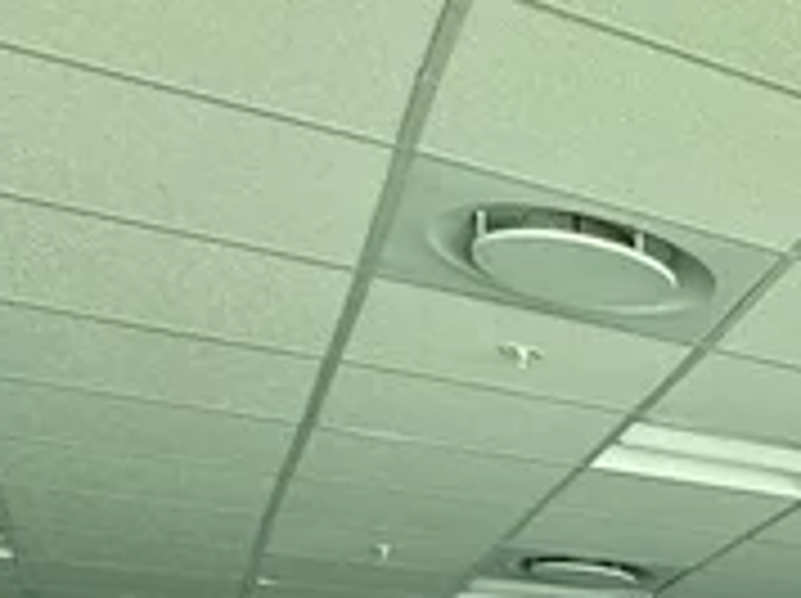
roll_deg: +1.4
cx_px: 1539
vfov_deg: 20.0
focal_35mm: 63
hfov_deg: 19.7
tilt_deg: -1.8
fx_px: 1456
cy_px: 899
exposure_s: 1/107
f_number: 2.2
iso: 40
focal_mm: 2.22
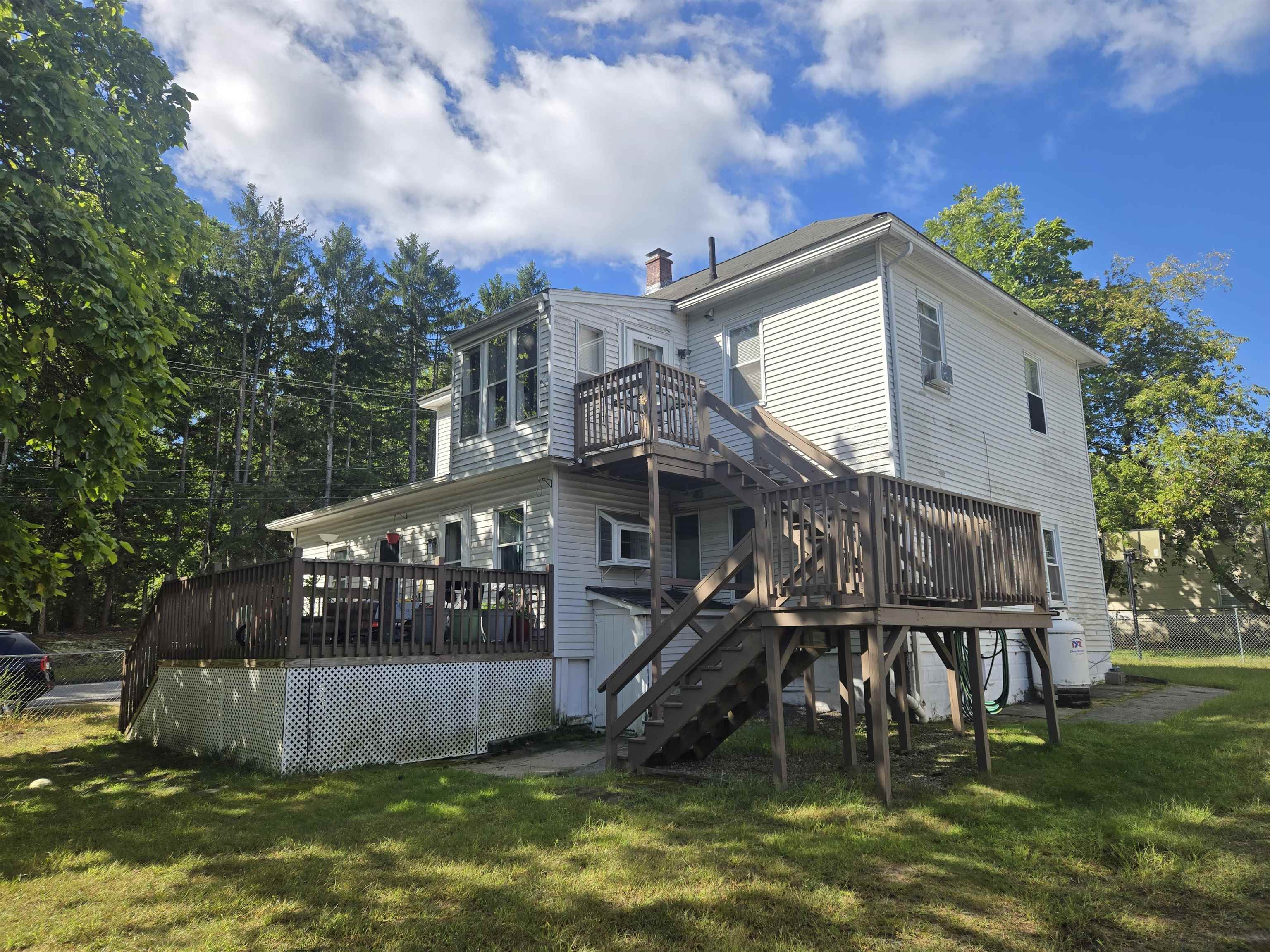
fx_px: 844
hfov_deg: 73.9
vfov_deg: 58.9
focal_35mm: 23
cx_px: 635
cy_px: 476
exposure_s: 1/1418
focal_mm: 5.4
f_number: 1.8
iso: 25
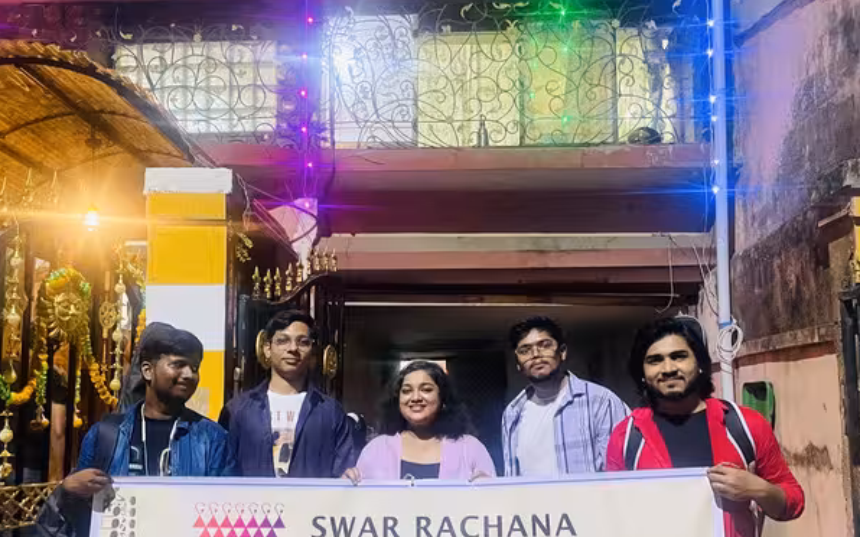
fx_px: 867
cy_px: 329
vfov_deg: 34.3
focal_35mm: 37
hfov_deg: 52.8
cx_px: 429
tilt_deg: +6.8
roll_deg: +0.5
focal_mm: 4.2
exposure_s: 1/25
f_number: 1.6
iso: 640
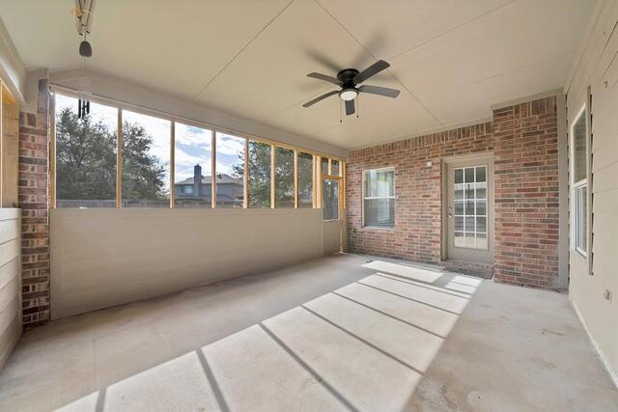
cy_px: 206
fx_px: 206
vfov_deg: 90.0
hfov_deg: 112.6
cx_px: 309
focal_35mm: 12
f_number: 9
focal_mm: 12
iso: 640
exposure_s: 1/60
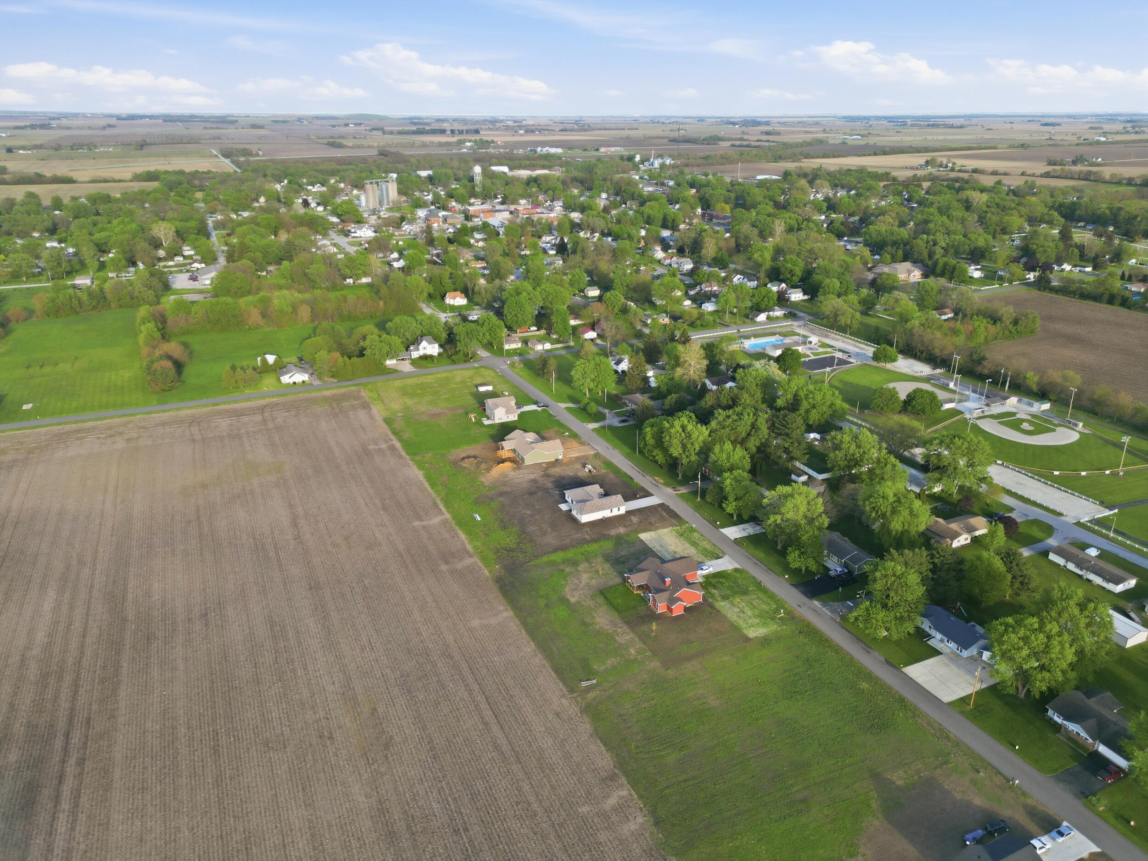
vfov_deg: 56.8
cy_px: 430
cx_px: 574
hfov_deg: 71.6
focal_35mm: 24
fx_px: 796
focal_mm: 6.7
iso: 150
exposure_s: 1/1000
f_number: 1.7
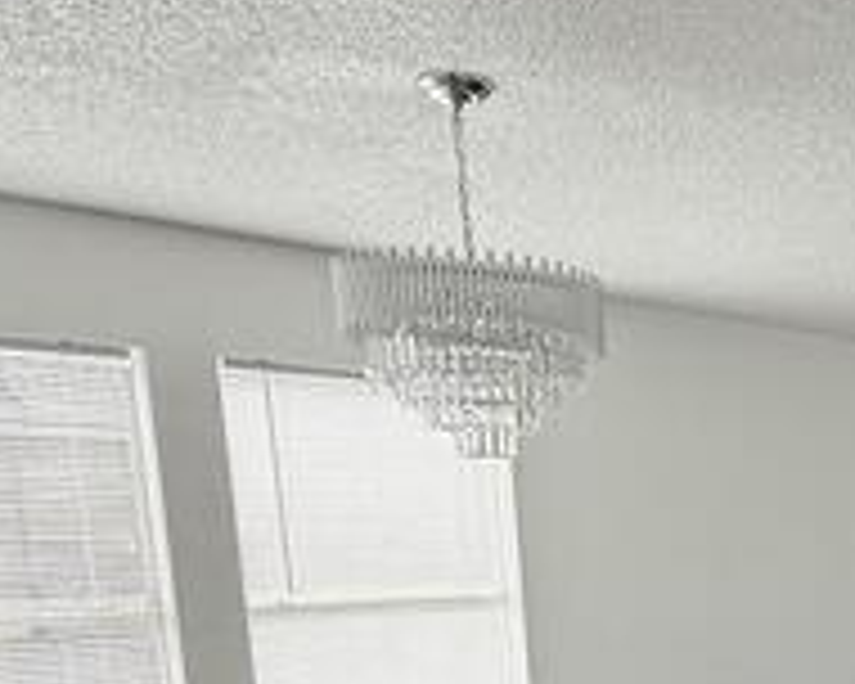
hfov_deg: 32.9
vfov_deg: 29.9
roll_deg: +0.4
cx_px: 1030
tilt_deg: -8.8
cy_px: 724
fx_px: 1164
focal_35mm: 46
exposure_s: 1/254
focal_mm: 2.22
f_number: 2.2
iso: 64
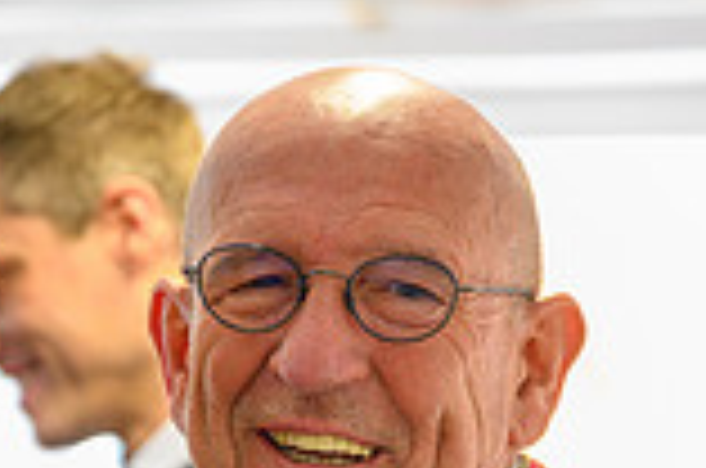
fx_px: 5069
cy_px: 742
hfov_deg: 8.0
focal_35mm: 259
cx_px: 265
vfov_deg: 5.2
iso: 500
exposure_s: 1/80
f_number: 2.8
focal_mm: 70
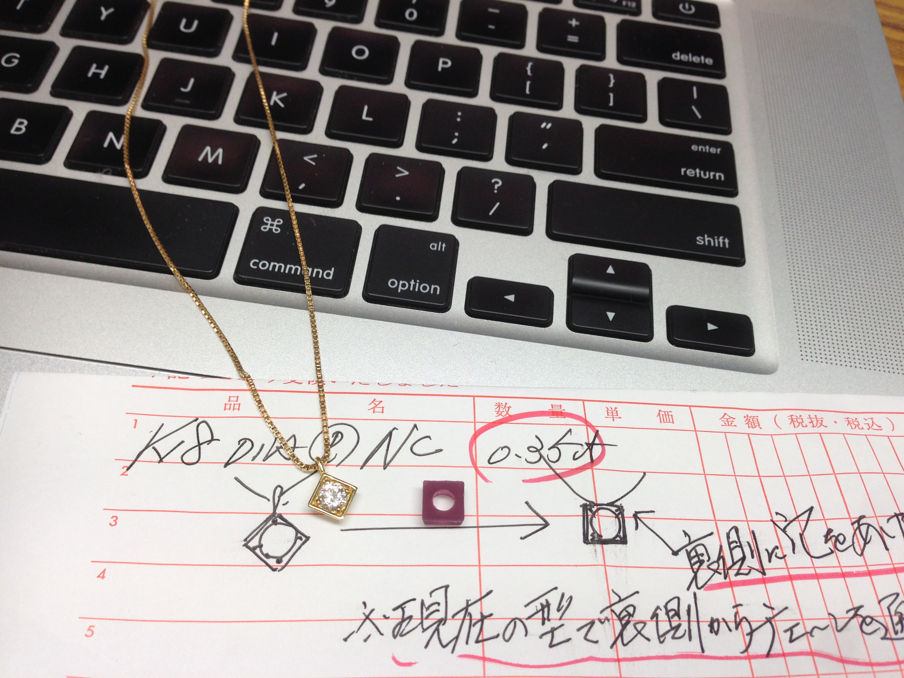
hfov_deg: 55.4
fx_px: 862
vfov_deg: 42.9
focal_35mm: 33
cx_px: 452
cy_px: 339
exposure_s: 1/60
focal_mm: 4.12
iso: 64
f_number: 2.4
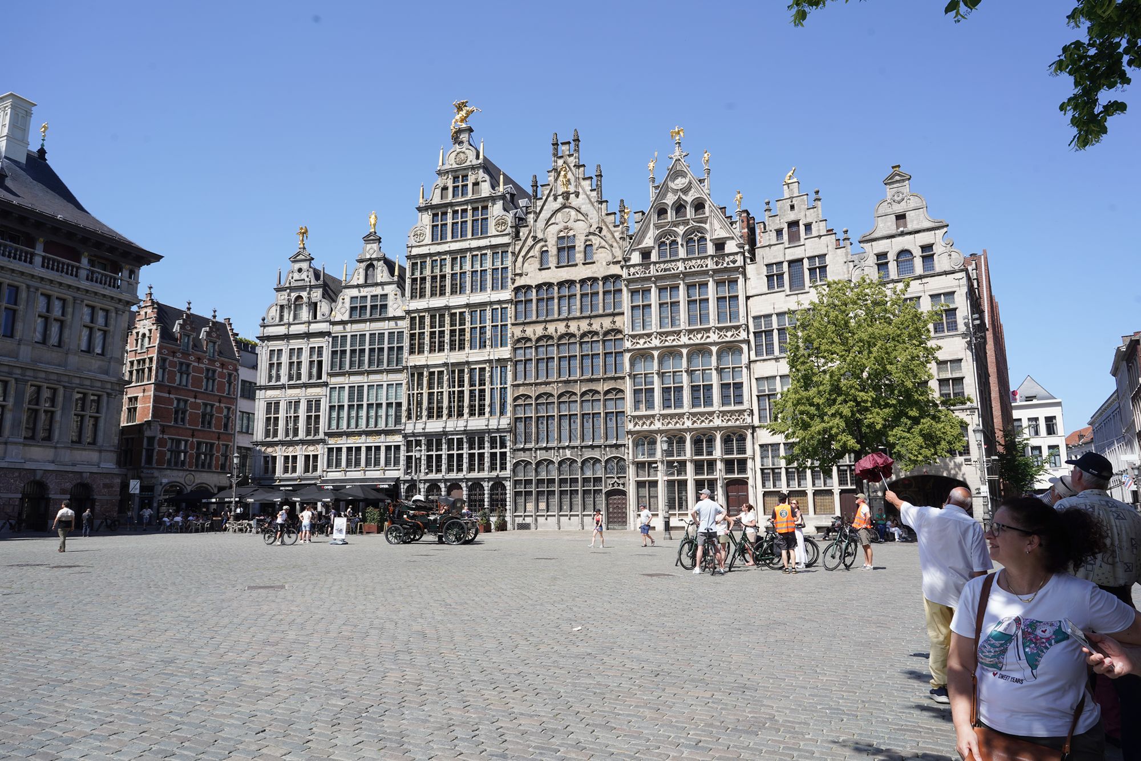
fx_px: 761
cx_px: 570
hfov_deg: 73.7
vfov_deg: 53.1
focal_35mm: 24
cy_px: 380
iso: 100
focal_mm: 24
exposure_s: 1/100
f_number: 13
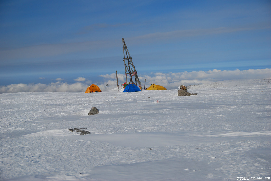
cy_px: 90
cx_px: 136
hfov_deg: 36.8
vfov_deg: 25.1
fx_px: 407
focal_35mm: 54
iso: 100
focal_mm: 36
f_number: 4
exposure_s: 1/4000
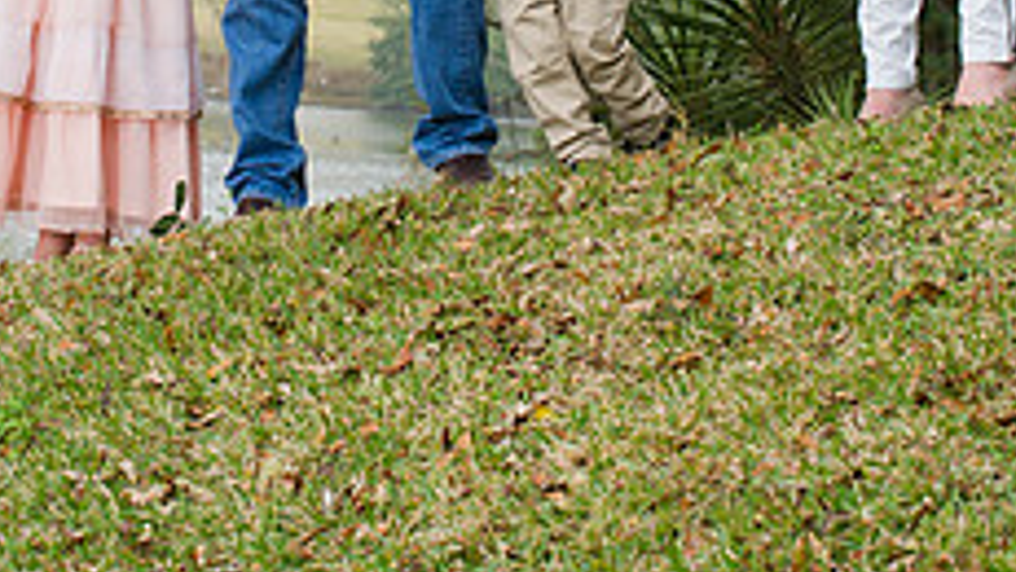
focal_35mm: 258
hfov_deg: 8.4
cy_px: -229
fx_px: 6951
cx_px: 299
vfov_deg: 4.7
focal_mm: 98
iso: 640
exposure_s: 1/250
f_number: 7.1
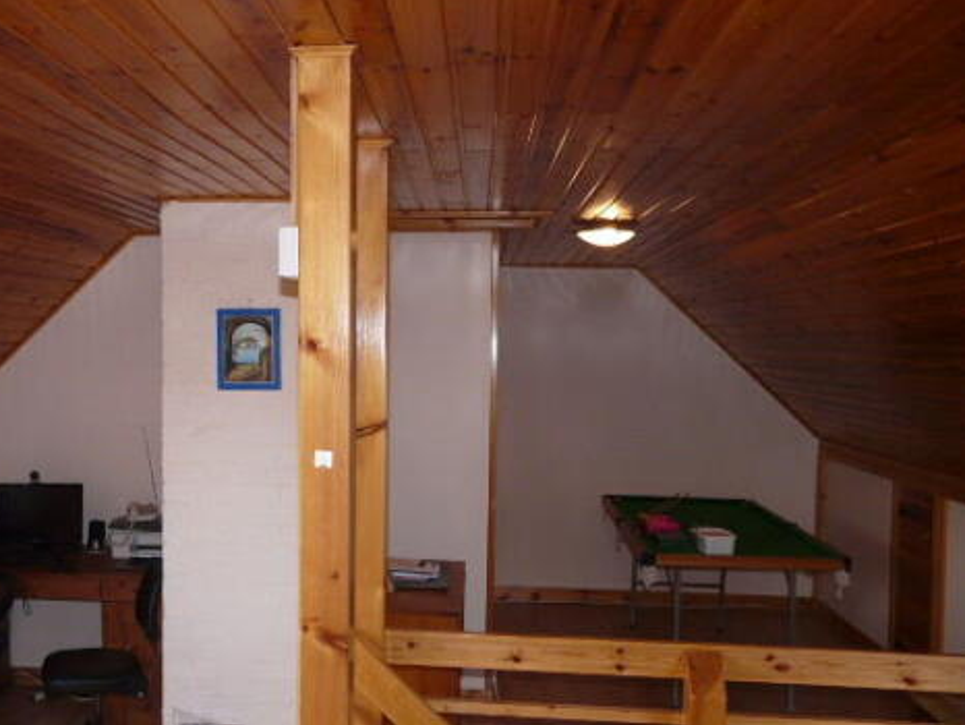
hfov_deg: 52.1
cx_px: 372
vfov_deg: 40.7
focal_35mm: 35
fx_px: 976
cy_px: 399
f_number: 2.8
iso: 100
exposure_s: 1/30
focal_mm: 4.6
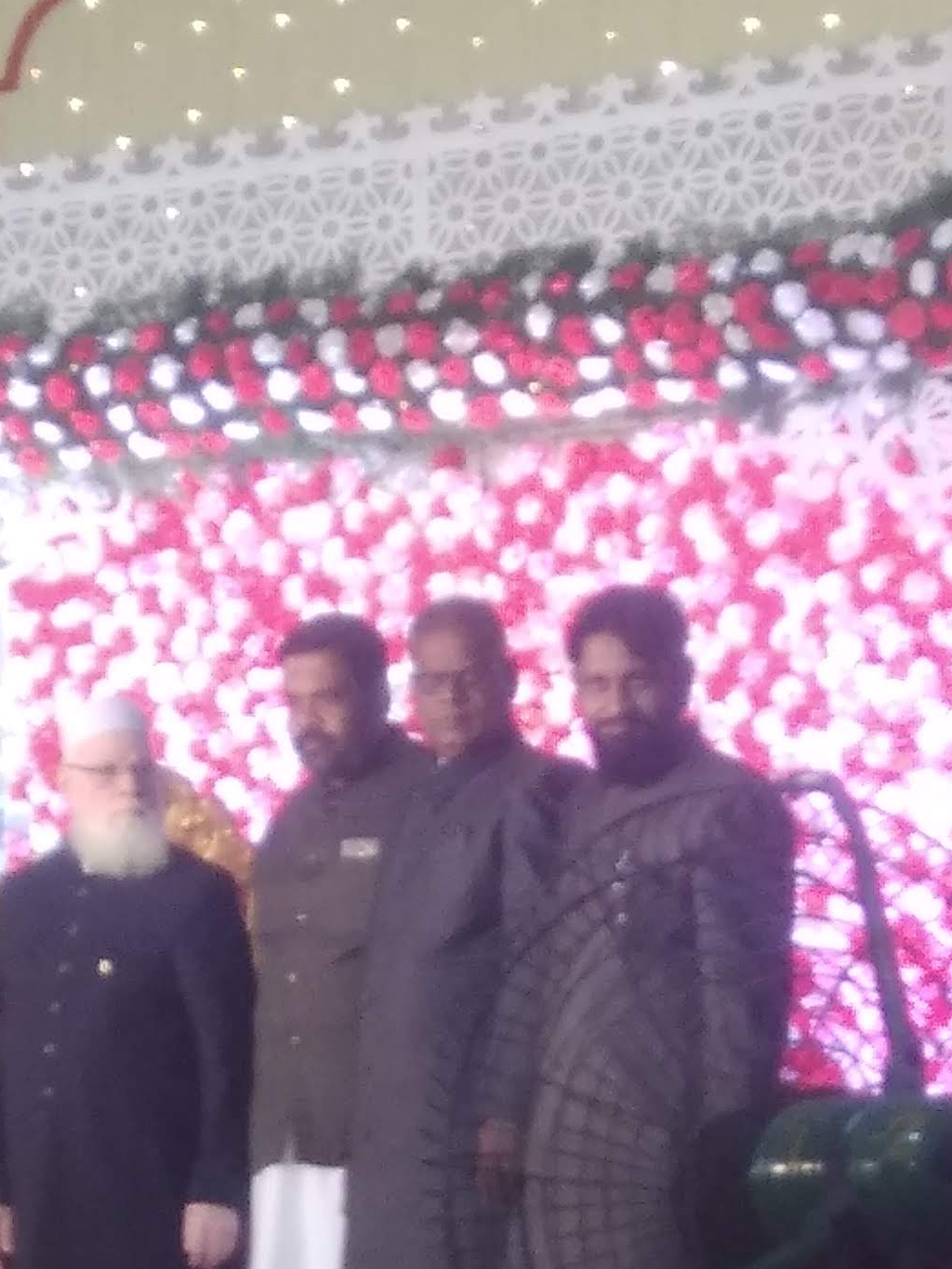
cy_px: 1535
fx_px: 2346
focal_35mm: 64
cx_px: 344
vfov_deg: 26.7
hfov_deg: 22.9
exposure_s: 1/50
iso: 160
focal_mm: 3.57
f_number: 2
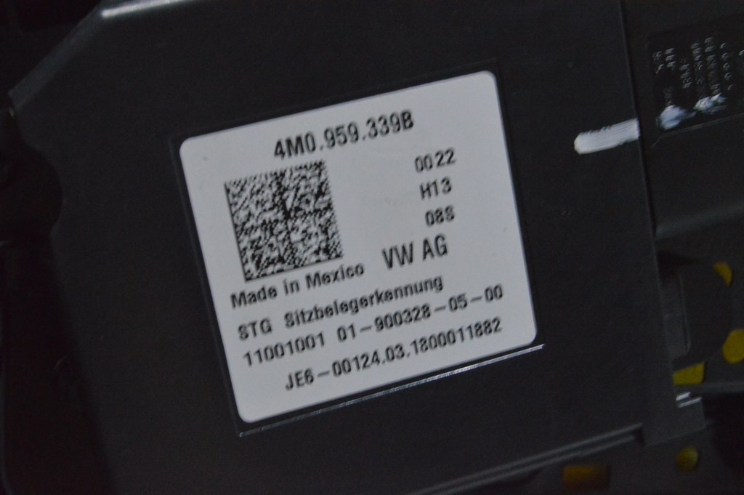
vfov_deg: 20.1
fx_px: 1394
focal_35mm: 68
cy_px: 248
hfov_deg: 29.9
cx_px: 372
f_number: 20
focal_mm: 45
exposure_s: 1/20
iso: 6400
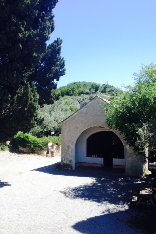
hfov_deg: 35.9
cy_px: 118
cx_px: 72
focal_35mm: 37
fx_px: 240
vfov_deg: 51.9
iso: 50
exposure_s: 1/600
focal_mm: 4.28
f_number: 2.4
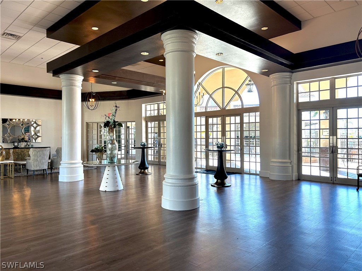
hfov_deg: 67.3
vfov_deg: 53.1
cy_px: 136
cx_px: 181
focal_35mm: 26
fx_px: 272
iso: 40
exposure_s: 1/120
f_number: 1.5
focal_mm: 5.7
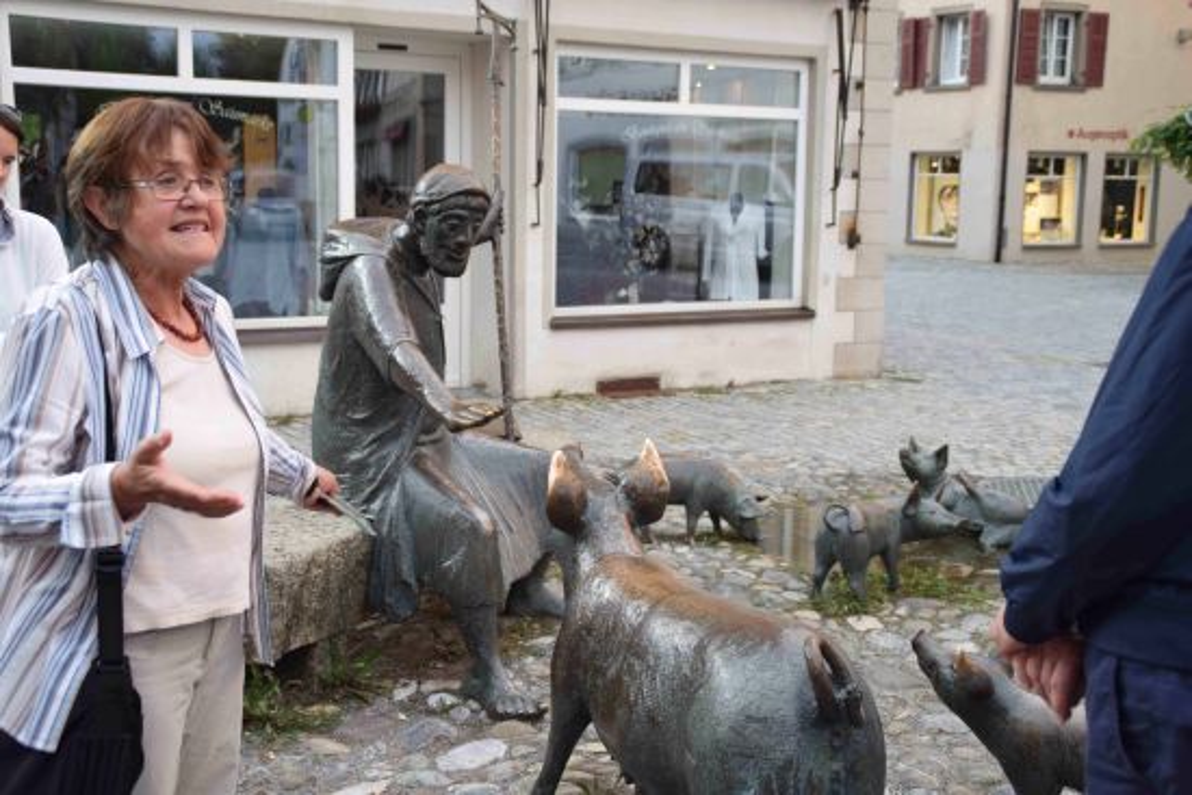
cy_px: 398
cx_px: 596
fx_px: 1590
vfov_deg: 28.1
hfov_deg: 41.1
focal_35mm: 48
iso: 400
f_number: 5
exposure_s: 1/100
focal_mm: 32
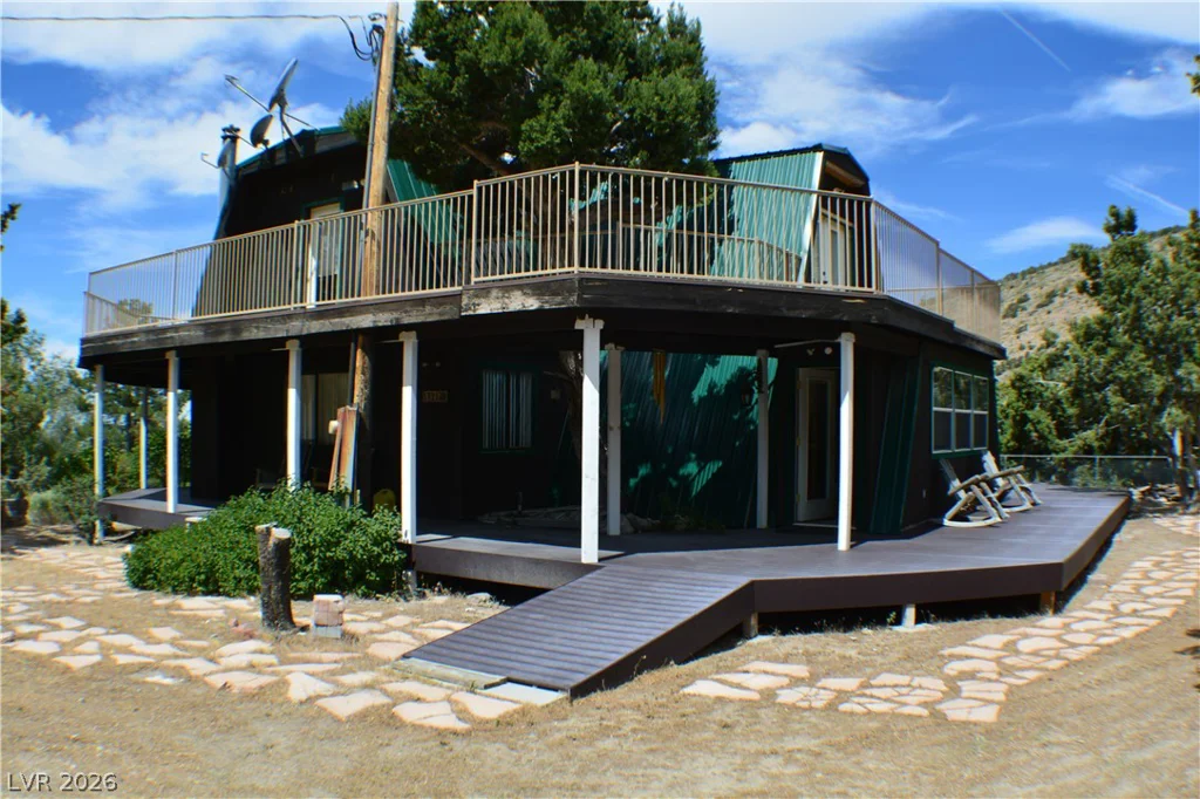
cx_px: 600
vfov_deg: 31.9
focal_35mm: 42
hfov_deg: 46.4
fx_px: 1399
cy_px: 400
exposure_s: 1/125
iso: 125
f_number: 11
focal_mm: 28
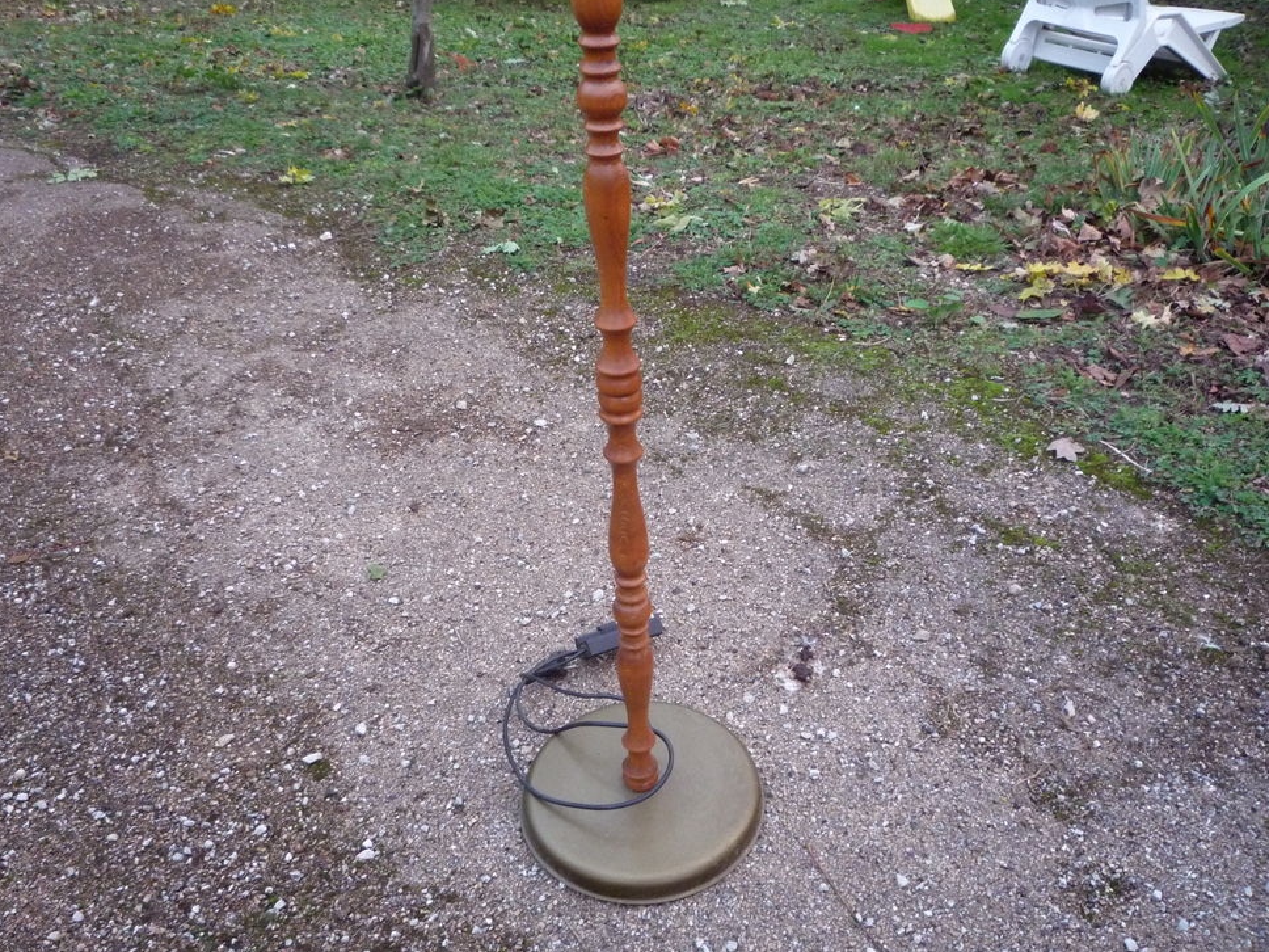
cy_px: 463
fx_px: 1136
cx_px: 648
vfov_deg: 45.4
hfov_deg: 58.3
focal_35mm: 31
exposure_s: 1/25
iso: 400
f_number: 3.3
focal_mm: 5.2
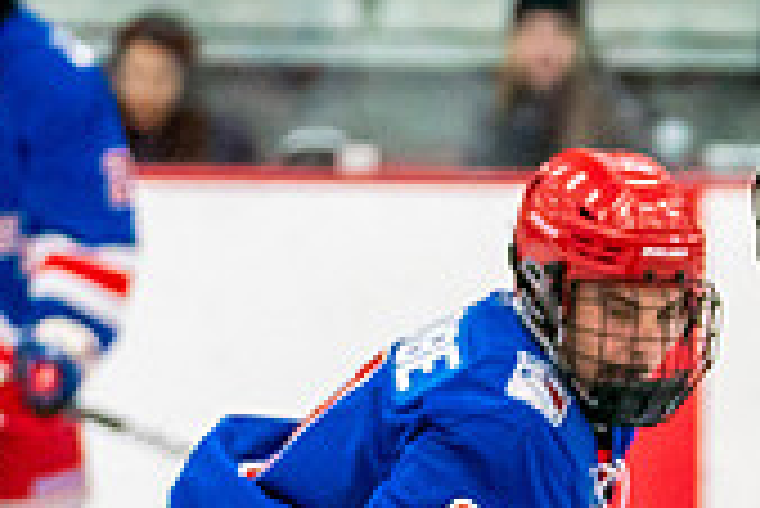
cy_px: 790
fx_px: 13353
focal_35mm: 632
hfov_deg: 3.3
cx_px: 939
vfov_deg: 2.2
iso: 3200
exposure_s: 1/1250
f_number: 2.8
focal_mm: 131
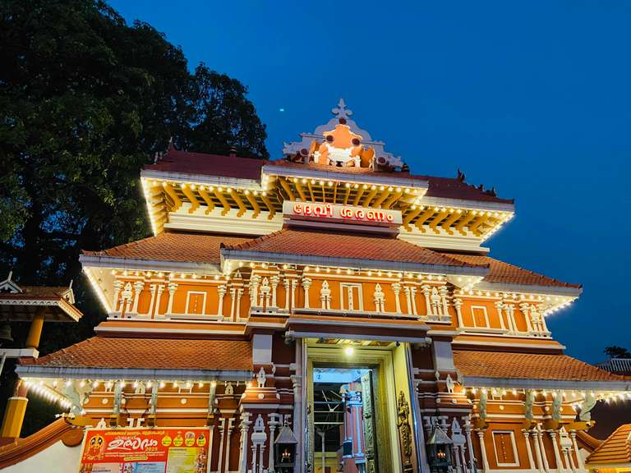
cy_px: 236
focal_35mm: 26
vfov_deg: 53.1
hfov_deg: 67.3
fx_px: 474
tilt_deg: +26.2
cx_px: 316
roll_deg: +0.7
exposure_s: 1/50
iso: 400
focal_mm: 4.25
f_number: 1.8
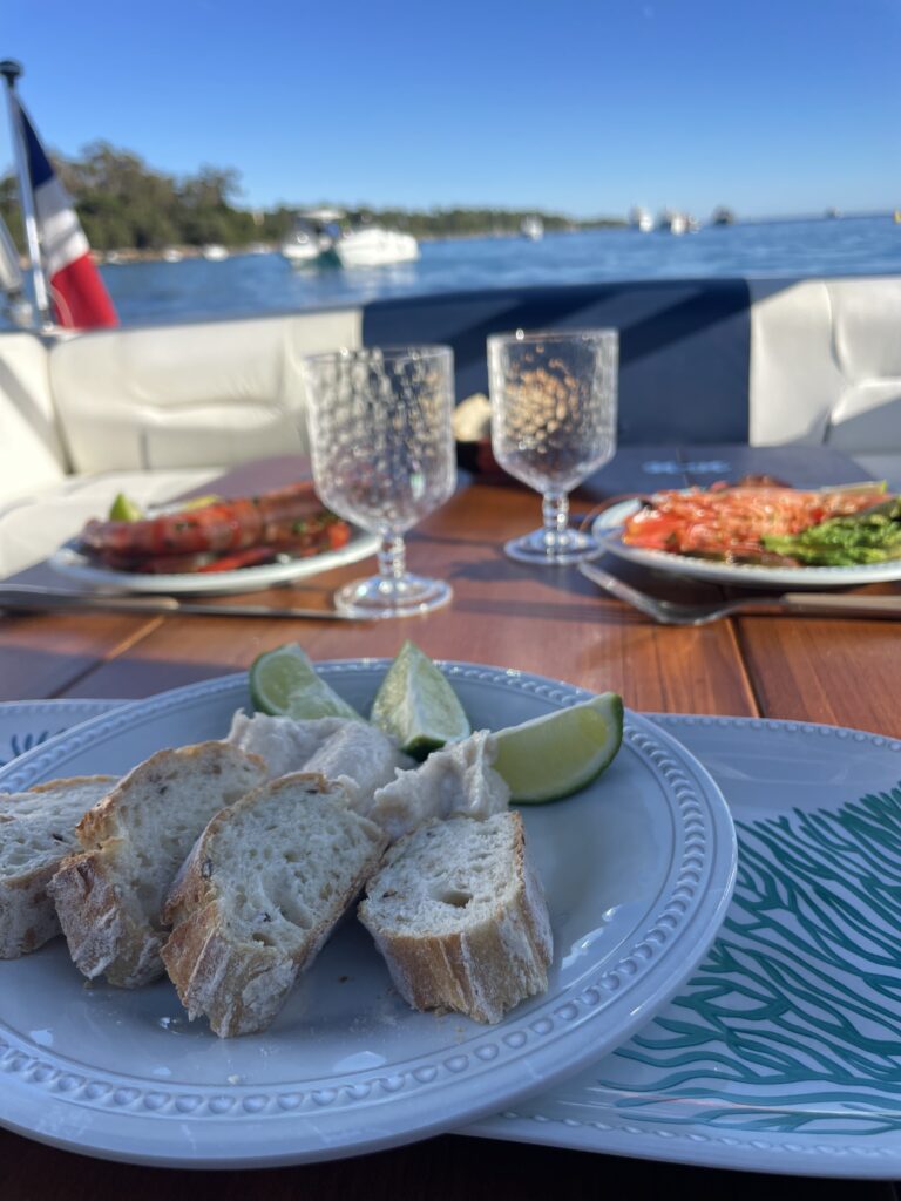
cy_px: 600
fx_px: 902
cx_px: 450
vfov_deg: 67.3
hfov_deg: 53.1
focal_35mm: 26
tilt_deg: -20.4
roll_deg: +2.8
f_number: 1.6
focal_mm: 4.2
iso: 50
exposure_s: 1/1350
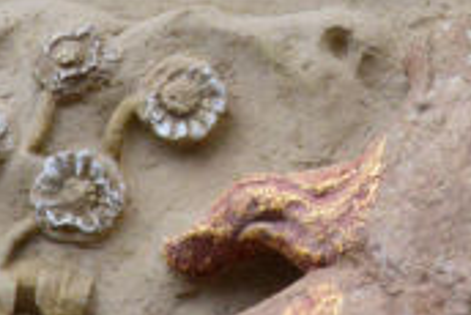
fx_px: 16459
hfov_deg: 1.6
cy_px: -74
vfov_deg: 1.1
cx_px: 298
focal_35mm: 1257
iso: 6400
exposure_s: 1/640
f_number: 25
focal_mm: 300
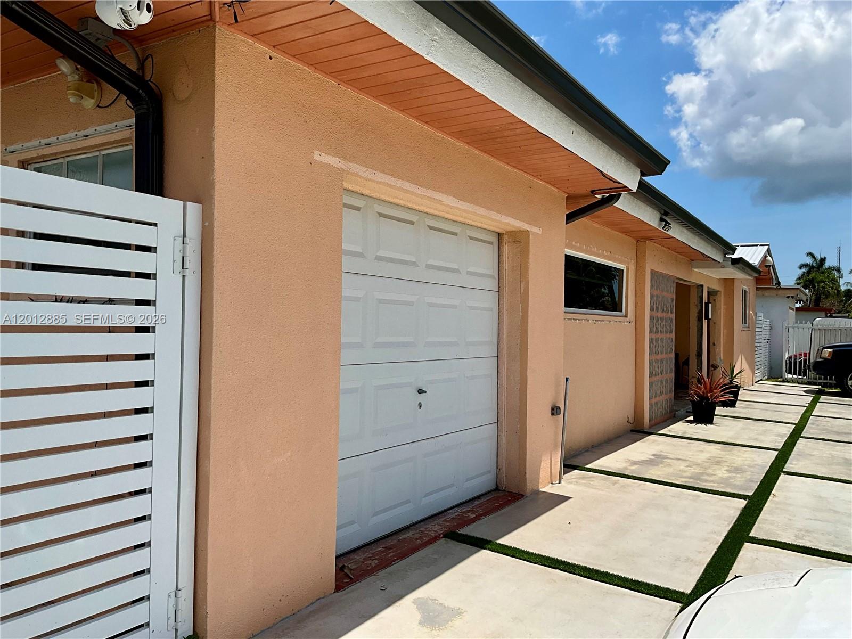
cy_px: 320
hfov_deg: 61.7
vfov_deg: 48.2
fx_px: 714
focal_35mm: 29
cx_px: 426
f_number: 1.8
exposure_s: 1/4065
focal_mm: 3
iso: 25
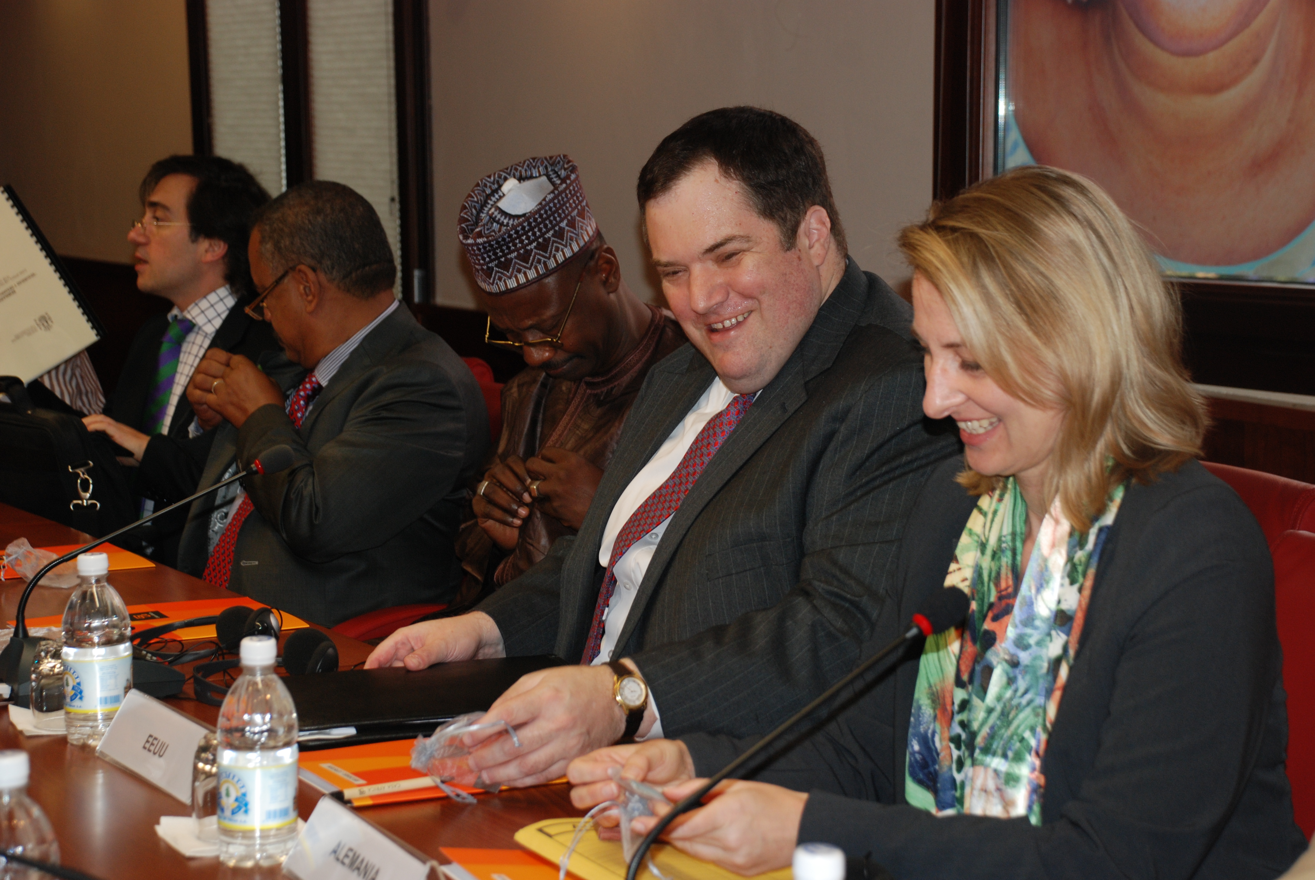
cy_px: 440
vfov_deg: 17.5
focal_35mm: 78
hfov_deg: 26.0
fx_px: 2853
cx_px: 658
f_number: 5
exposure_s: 1/60
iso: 320
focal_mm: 52
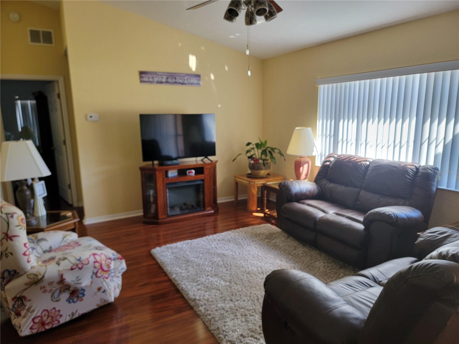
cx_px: 230
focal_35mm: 24
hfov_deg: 71.6
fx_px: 318
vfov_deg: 56.8
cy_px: 172
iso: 160
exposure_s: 1/120
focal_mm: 6.7
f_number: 1.8
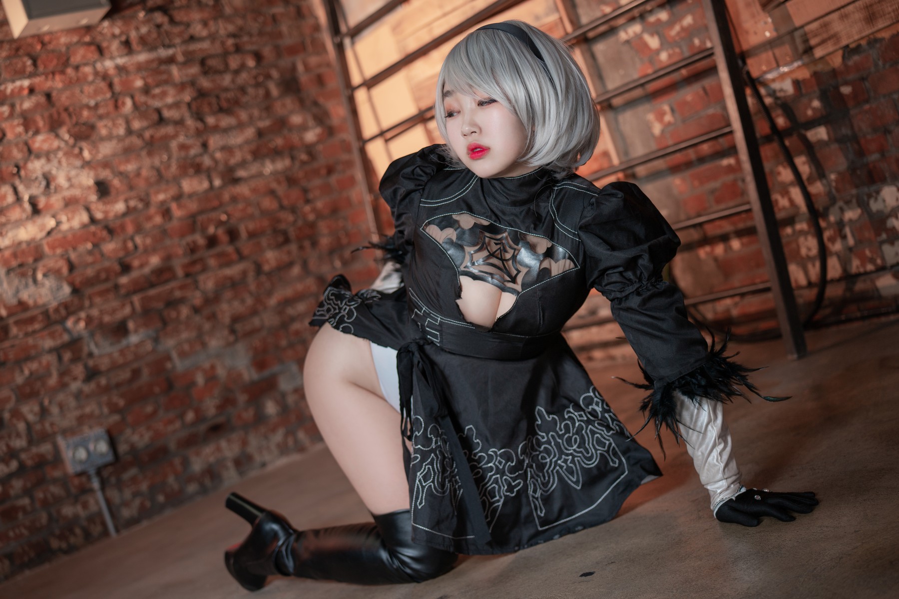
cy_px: 300
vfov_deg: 29.9
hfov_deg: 43.6
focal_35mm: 45
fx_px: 1124
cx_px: 450
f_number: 2.2
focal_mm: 45
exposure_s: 1/250
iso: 100
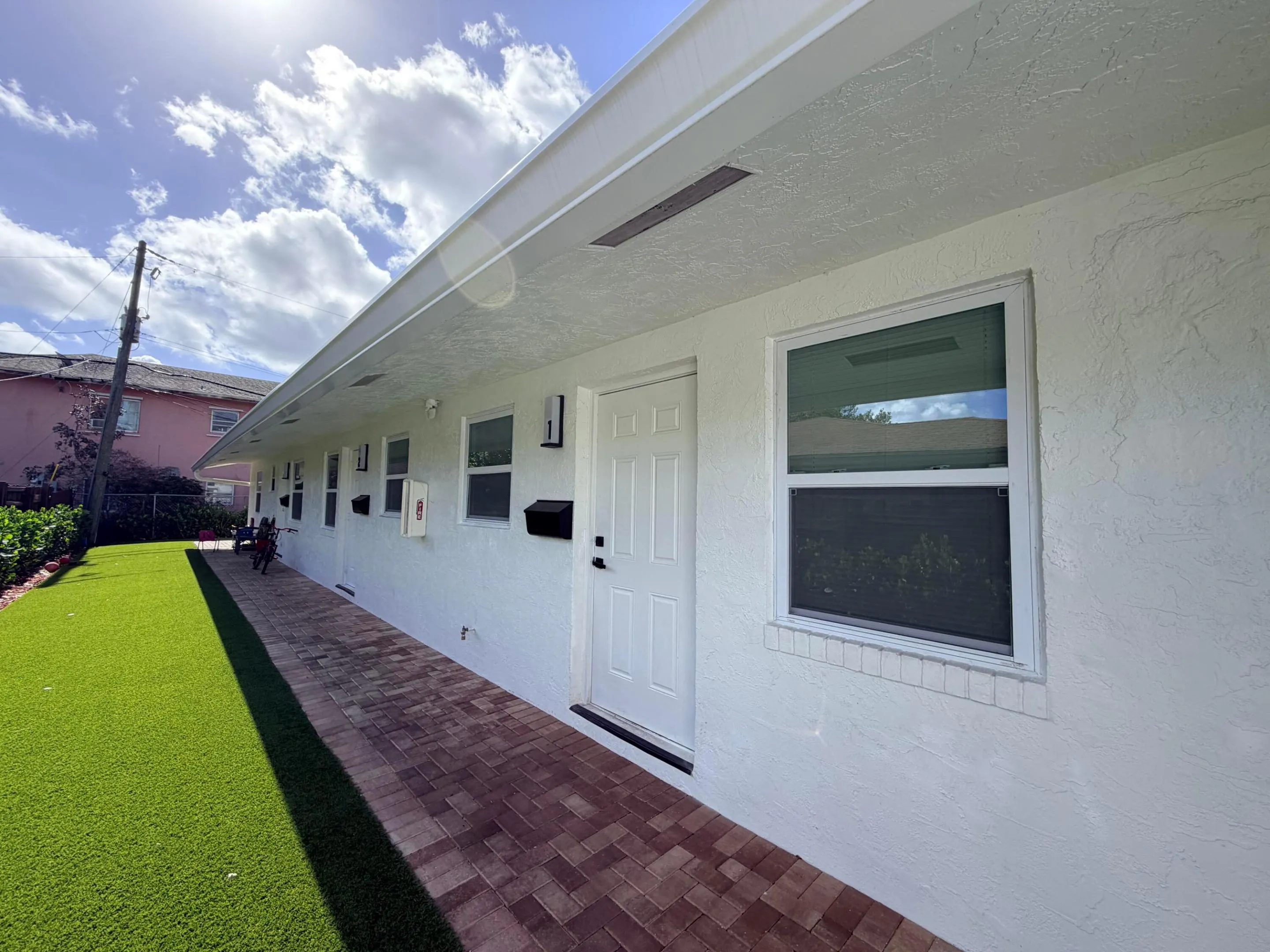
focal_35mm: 14
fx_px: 514
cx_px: 635
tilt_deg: +3.1
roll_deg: -0.8
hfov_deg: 102.1
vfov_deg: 85.7
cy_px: 476
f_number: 2.2
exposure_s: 1/789
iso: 32
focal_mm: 2.22
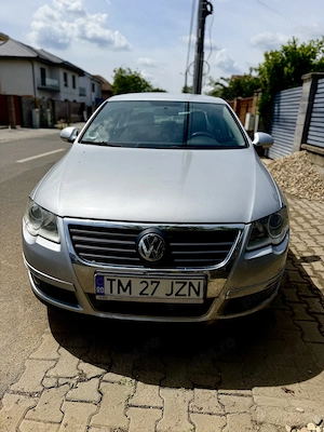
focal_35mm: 24
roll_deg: -3.6
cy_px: 216
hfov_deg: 56.8
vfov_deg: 71.6
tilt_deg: -18.8
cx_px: 162
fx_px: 300
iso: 80
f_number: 1.78
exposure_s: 1/9091
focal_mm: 6.76
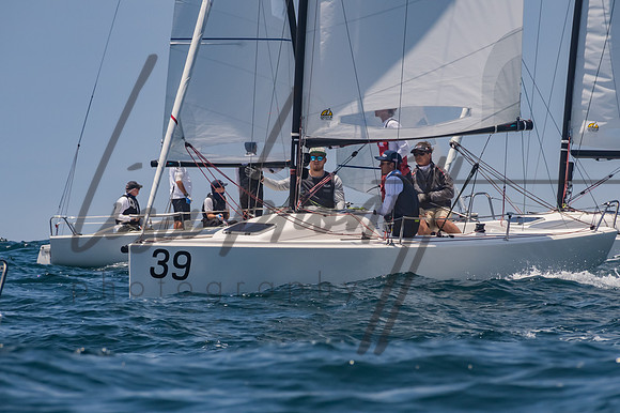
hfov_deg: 5.1
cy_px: 206
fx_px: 6971
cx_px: 310
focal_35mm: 405
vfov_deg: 3.4
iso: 640
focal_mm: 270
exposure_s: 1/1250
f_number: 14
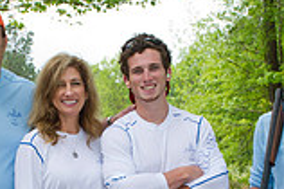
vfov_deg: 15.0
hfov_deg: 23.0
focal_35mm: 88
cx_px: 95
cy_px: 220
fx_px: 693
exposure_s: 1/250
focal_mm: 24
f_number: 7.1
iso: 400
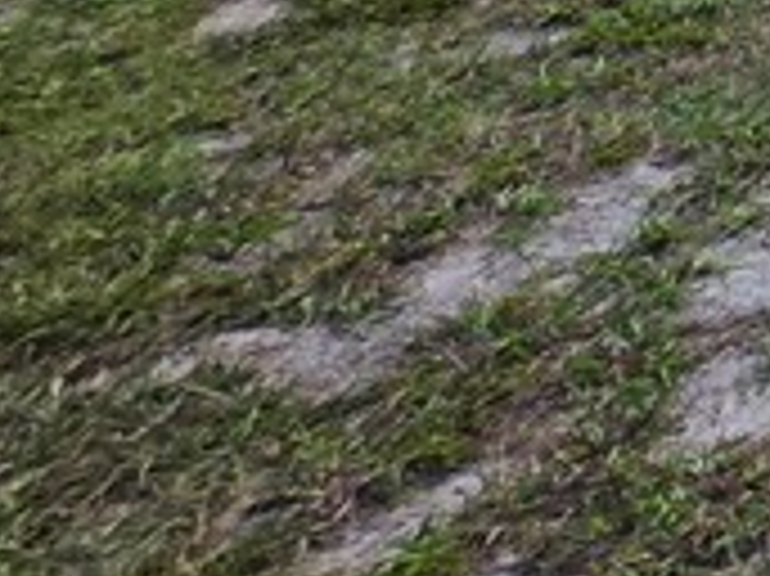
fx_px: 1734
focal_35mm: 78
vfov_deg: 15.2
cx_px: 2031
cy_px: -580
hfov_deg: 13.5
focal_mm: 2.2
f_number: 1.9
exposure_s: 1/1235
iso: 40
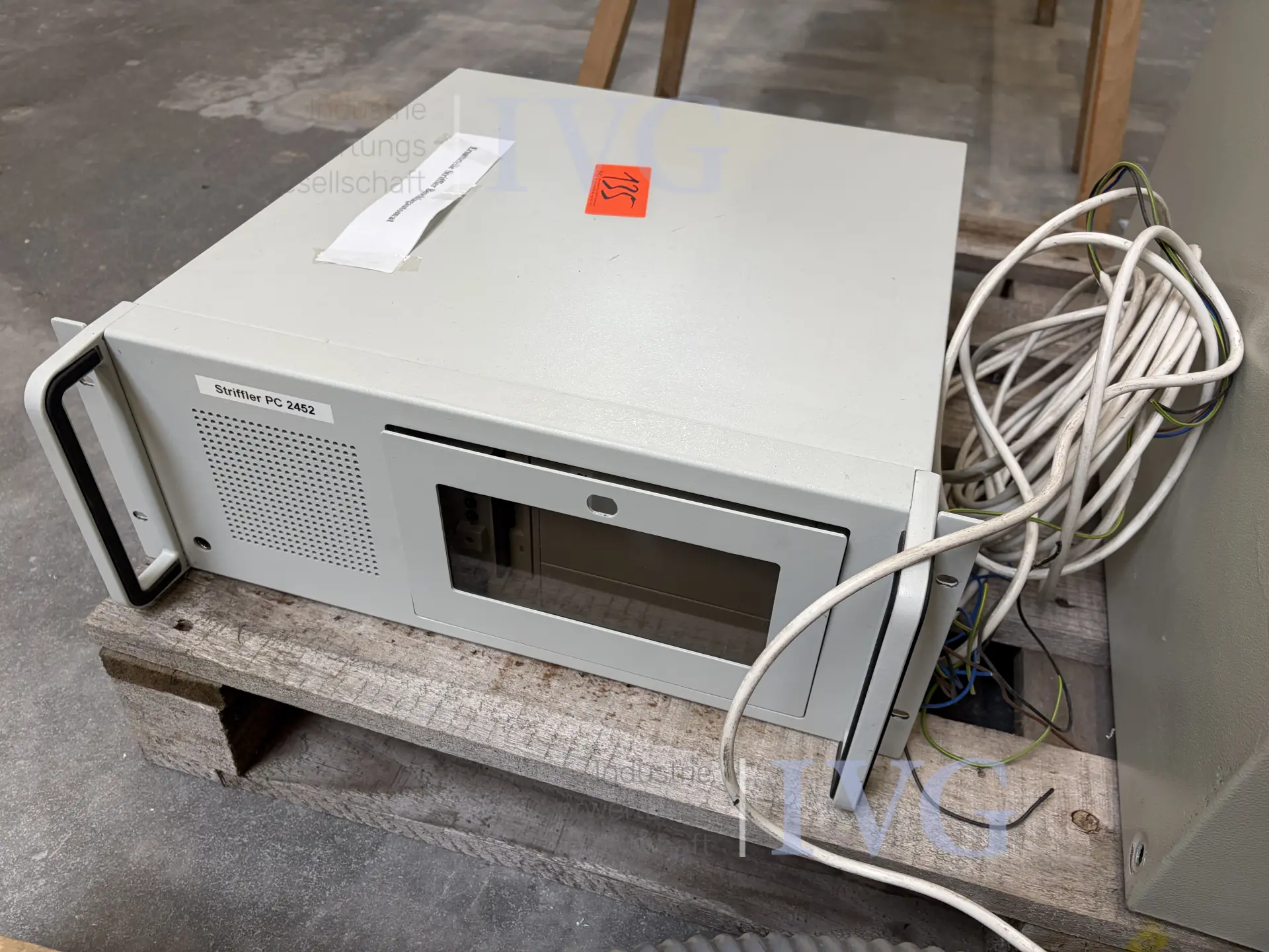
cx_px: 634
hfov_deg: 67.3
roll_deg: -3.4
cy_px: 476
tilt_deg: -40.3
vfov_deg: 53.1
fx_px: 953
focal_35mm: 26
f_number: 1.6
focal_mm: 5.96
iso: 100
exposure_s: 1/100
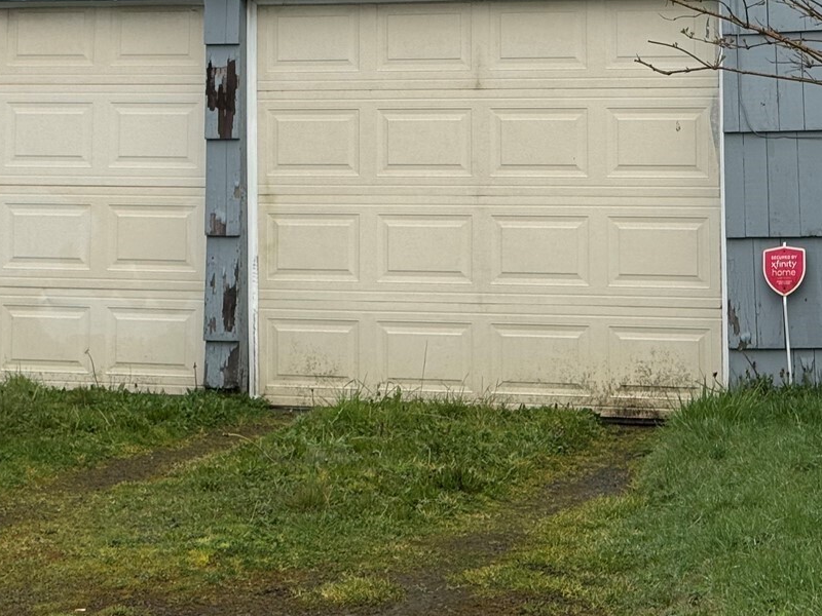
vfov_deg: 15.2
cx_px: 364
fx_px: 2280
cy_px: 16
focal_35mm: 96
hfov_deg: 20.4
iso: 64
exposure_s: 1/1484
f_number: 1.78
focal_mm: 6.76
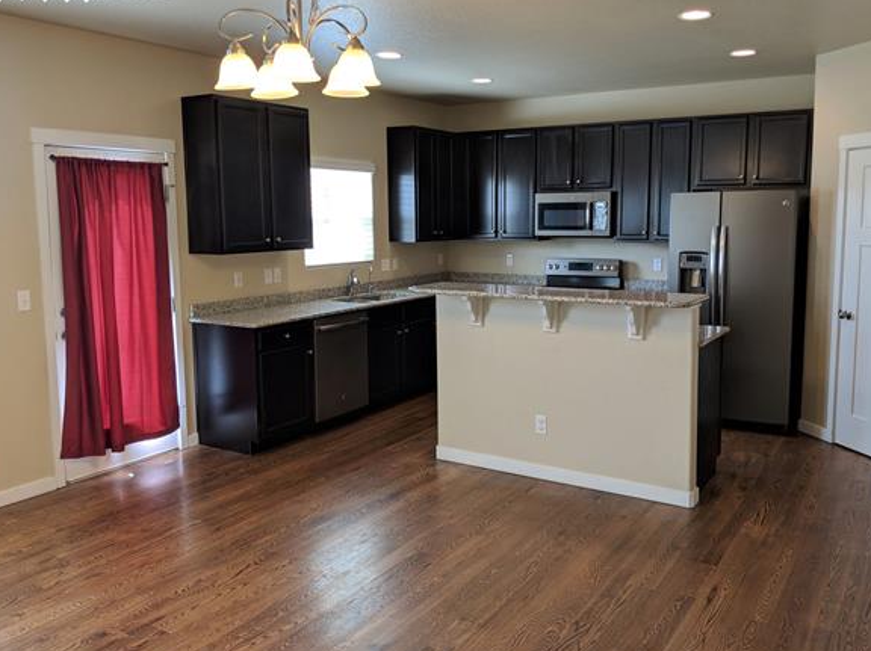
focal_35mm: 30
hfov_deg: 59.9
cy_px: 307
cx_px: 467
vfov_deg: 46.7
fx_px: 754
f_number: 1.8
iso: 60
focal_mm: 4.44
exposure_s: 1/120
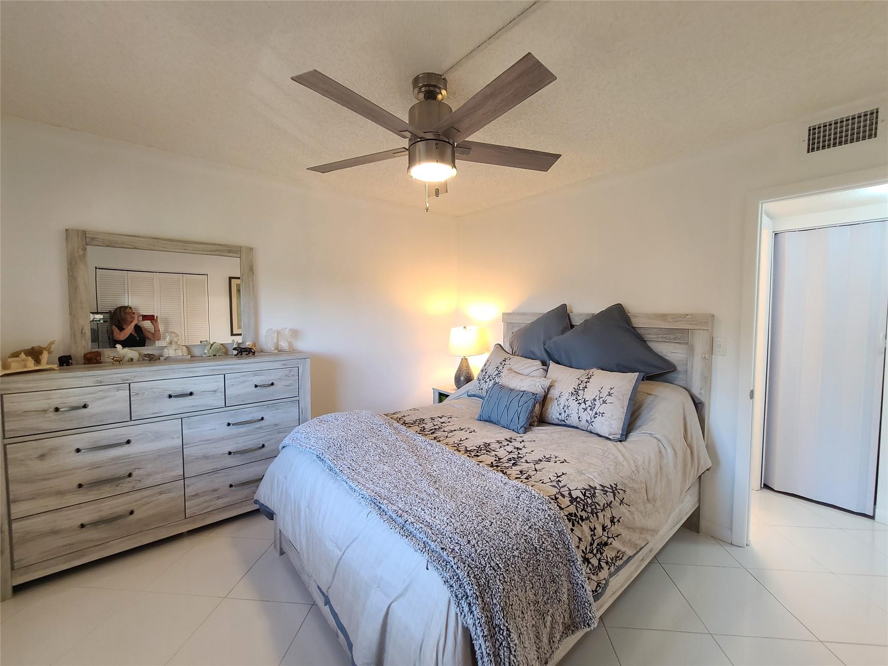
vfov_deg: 89.9
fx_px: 333
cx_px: 444
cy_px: 333
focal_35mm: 13
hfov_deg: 106.2
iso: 320
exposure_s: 1/60
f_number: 2.2
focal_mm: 2.2
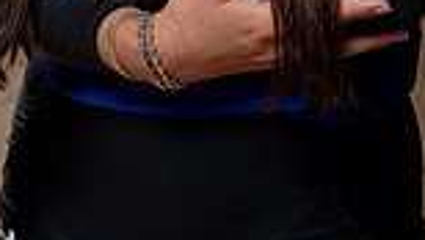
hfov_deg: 10.1
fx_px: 2414
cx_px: 221
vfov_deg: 5.5
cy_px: -342
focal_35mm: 214
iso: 100
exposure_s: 1/250
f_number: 8
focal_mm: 70
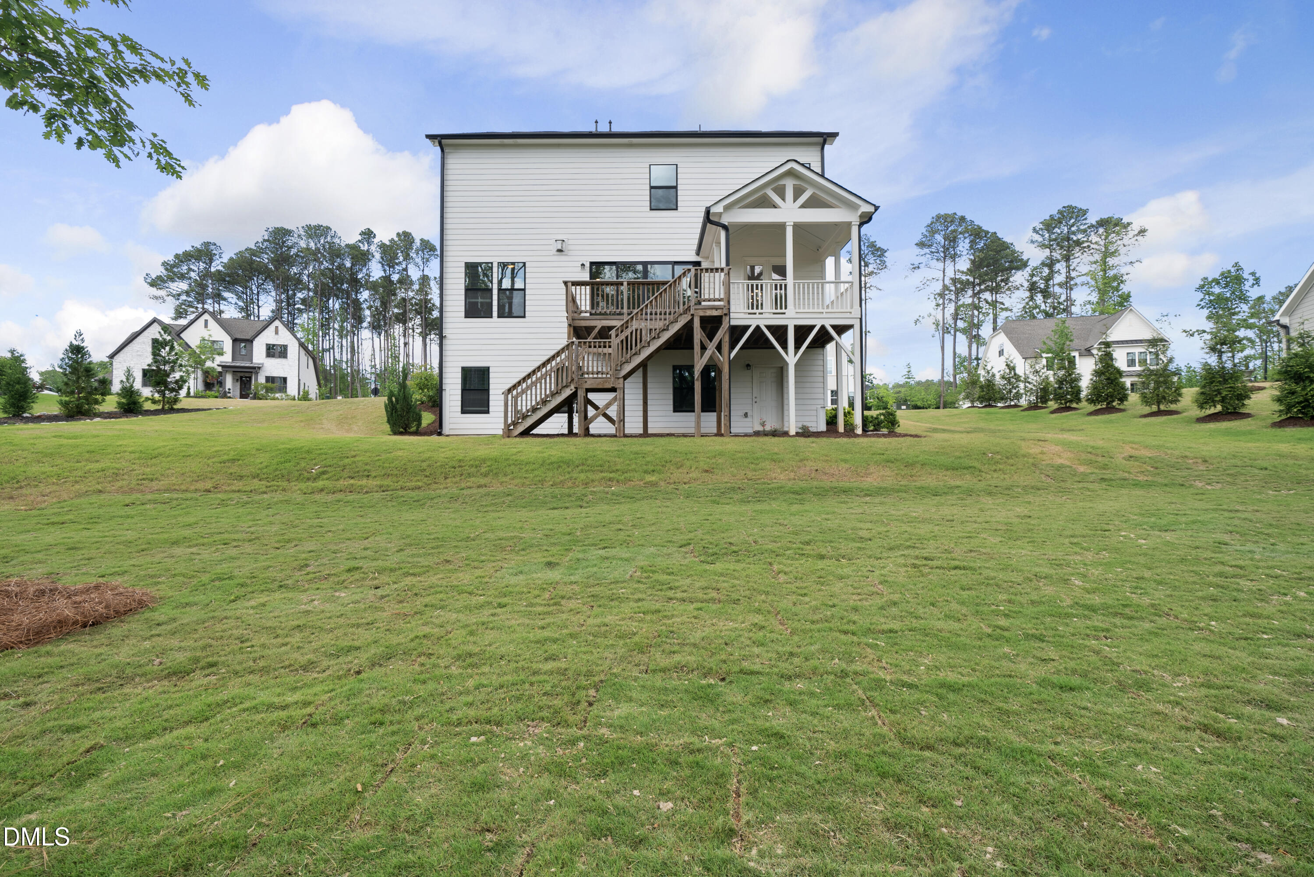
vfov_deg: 77.4
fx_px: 548
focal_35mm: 15
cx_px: 657
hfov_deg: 100.4
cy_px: 438
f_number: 7.1
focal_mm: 15
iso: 125
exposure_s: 1/30
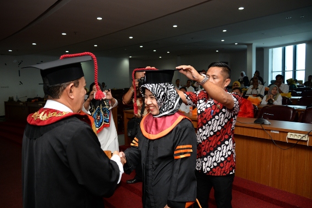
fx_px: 234
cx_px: 154
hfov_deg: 67.4
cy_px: 109
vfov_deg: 47.9
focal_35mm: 27
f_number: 3.5
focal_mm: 24
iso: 800
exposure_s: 1/200
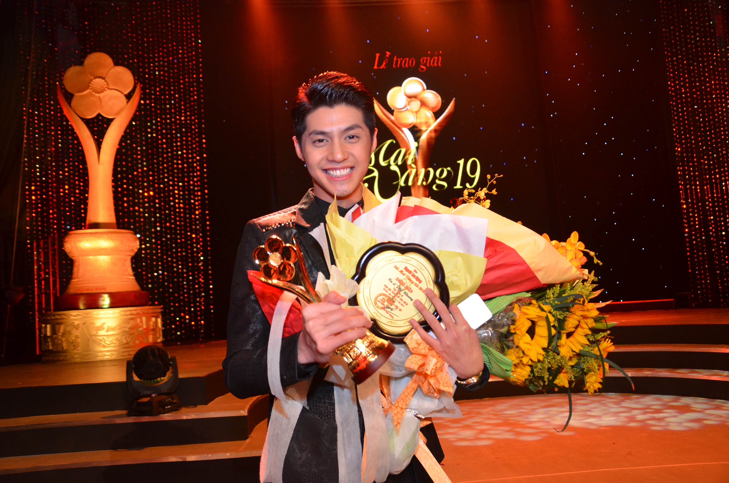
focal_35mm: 33
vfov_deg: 39.8
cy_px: 242
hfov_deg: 57.3
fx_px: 667
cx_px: 364
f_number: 3.8
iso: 1600
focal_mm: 22
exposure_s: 1/200
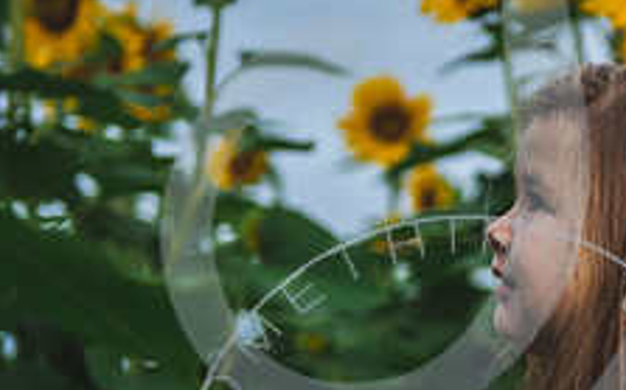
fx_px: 2353
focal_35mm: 138
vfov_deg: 9.5
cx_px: 606
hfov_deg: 14.9
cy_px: 268
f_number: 2.8
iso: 200
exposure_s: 1/250
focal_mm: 52
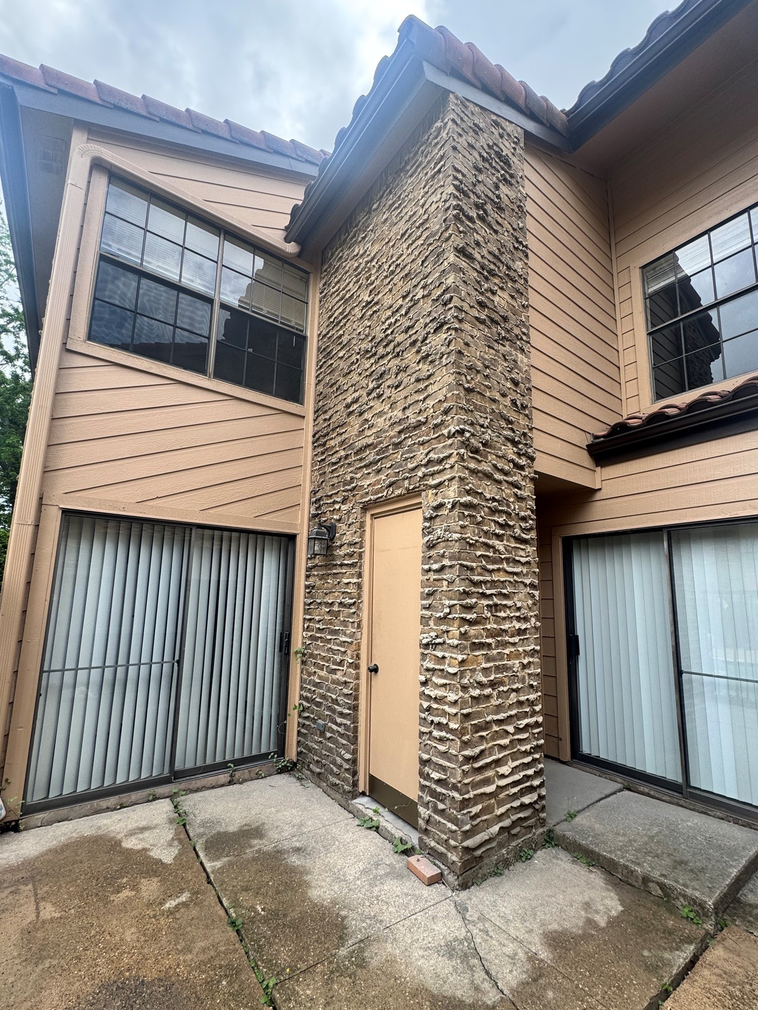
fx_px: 438
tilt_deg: +8.0
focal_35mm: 15
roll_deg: -0.1
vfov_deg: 98.1
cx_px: 402
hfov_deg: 81.7
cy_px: 532
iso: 40
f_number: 2.2
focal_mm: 2.22
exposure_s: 1/425
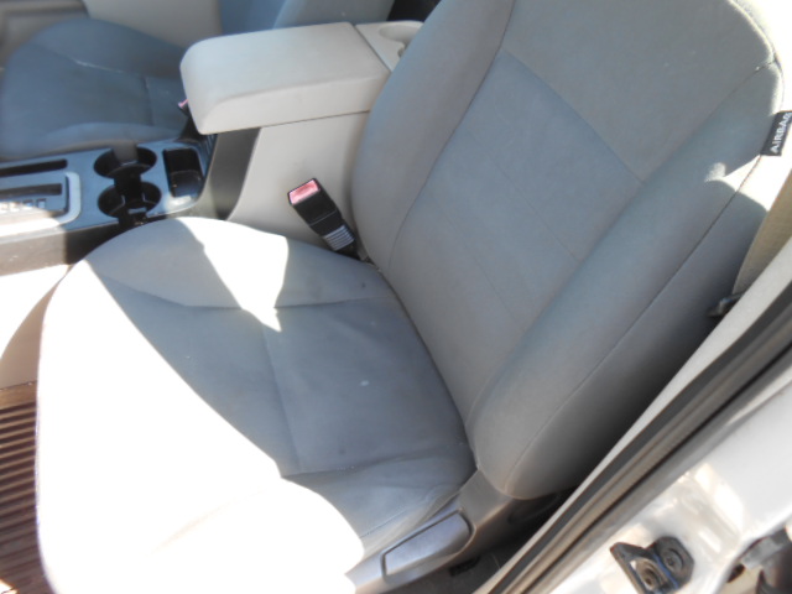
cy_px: 297
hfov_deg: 67.3
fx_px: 595
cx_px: 396
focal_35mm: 26
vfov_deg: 53.1
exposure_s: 1/40
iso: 80
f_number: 3.5
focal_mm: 4.6
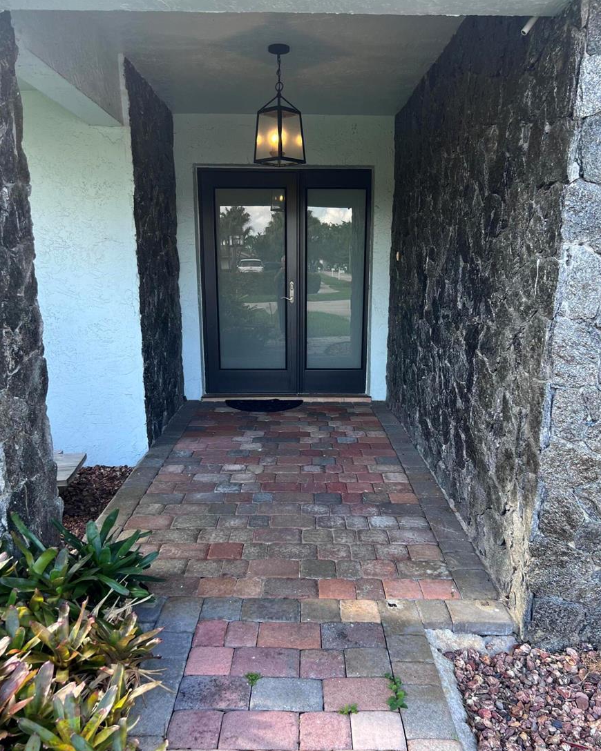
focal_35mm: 28
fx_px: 623
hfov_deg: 51.5
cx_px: 309
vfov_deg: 62.1
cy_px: 411
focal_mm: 5.7
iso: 40
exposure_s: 1/180
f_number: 1.5
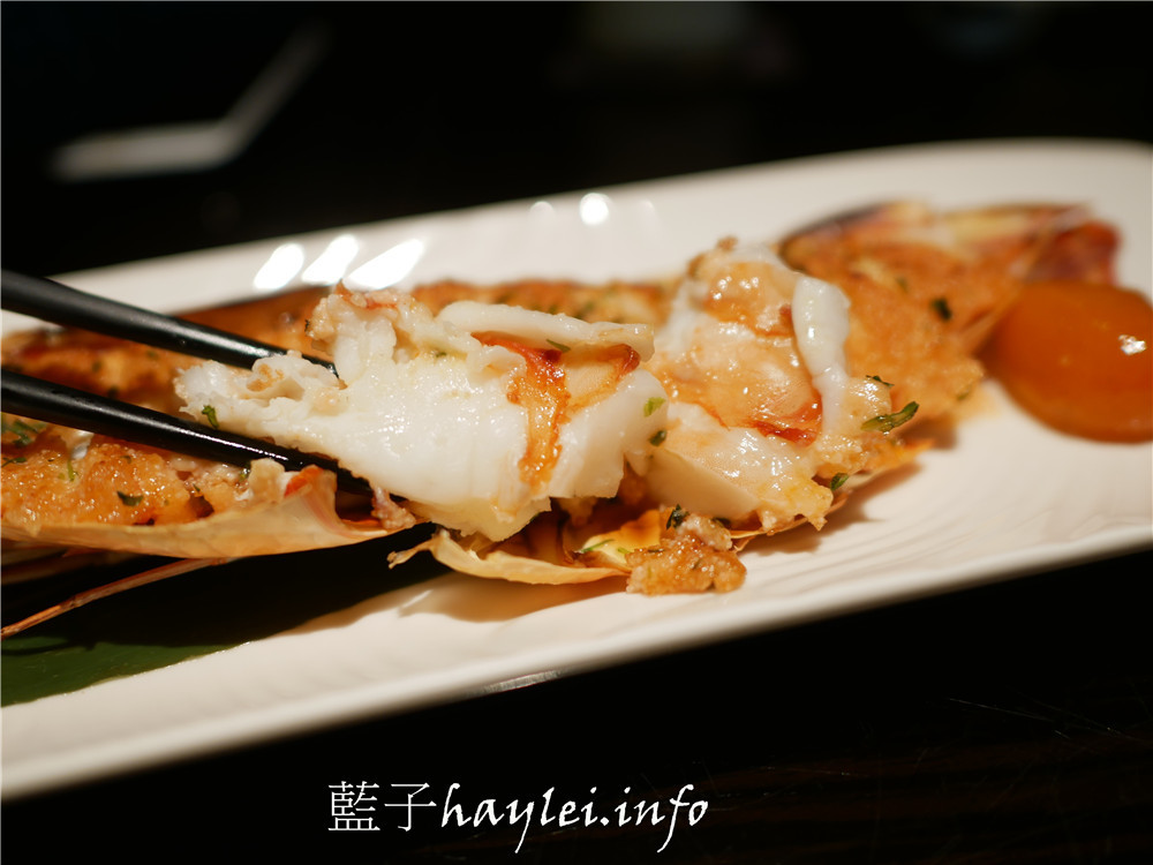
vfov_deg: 46.8
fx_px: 999
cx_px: 576
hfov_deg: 60.0
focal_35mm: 30
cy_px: 432
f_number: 1.7
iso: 200
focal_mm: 15
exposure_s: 1/80
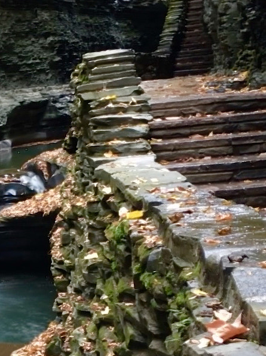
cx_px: -57
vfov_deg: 24.5
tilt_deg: -11.4
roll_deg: +5.8
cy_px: 306
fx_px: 801
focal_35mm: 78
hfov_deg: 17.9
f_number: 2.2
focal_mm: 4.15
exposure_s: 1/4
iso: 50
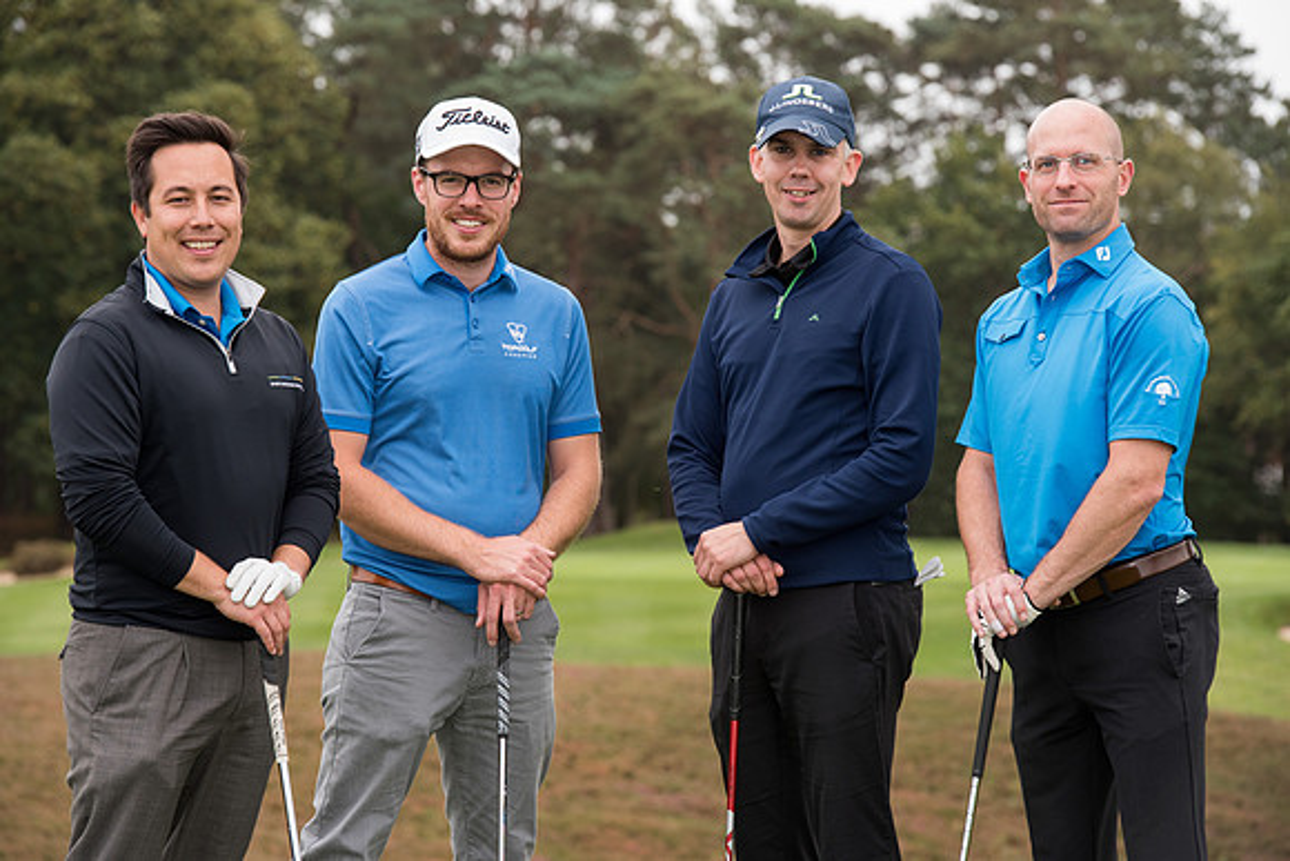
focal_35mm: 180
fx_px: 6451
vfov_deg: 7.6
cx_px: 645
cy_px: 430
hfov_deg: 11.4
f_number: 8
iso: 800
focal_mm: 180
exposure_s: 1/250
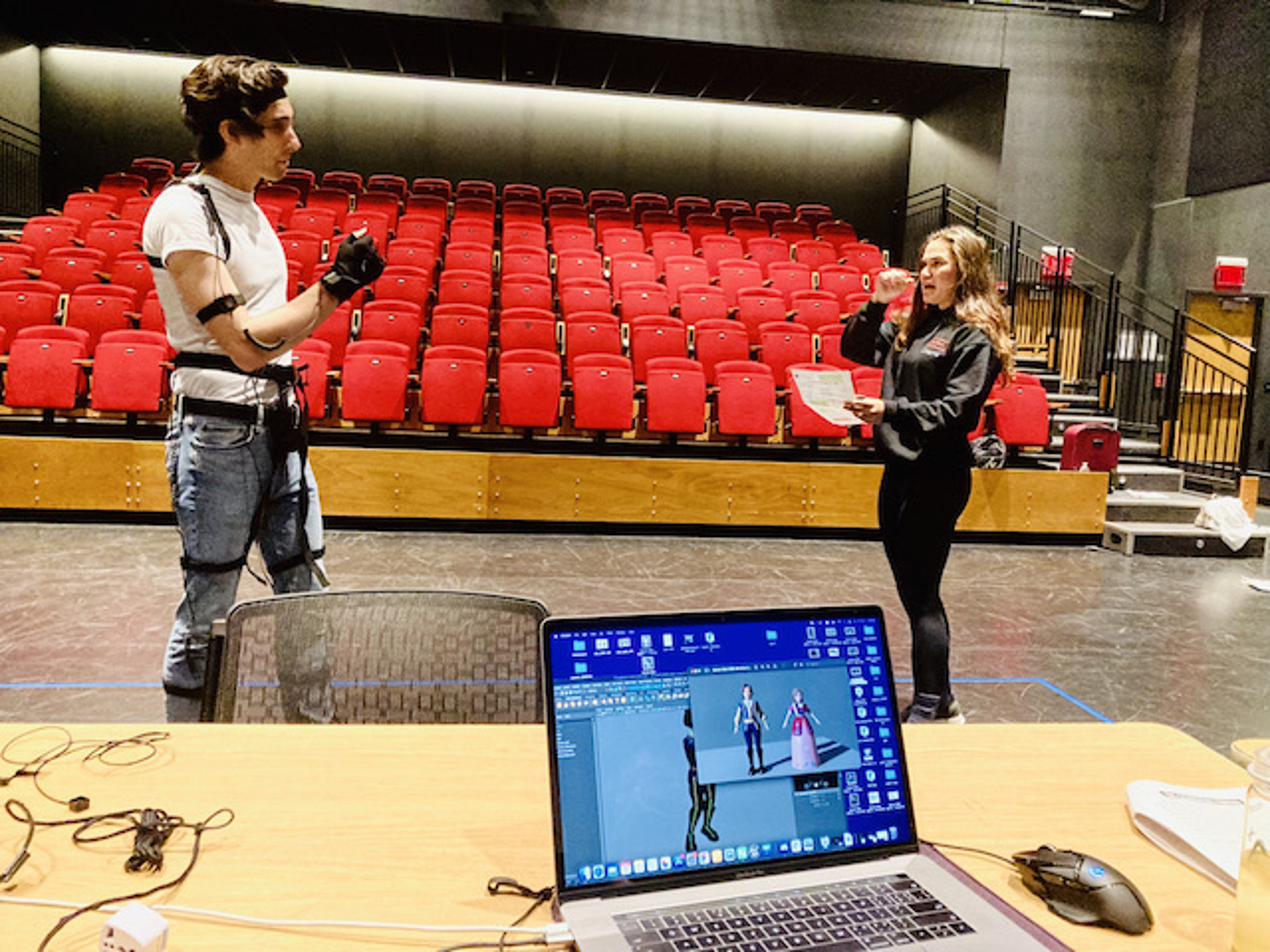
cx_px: 635
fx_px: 1027
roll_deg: -2.8
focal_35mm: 28
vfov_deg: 49.7
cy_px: 476
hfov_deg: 63.4
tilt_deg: -6.4
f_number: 1.8
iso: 400
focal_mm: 3.99
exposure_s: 1/37
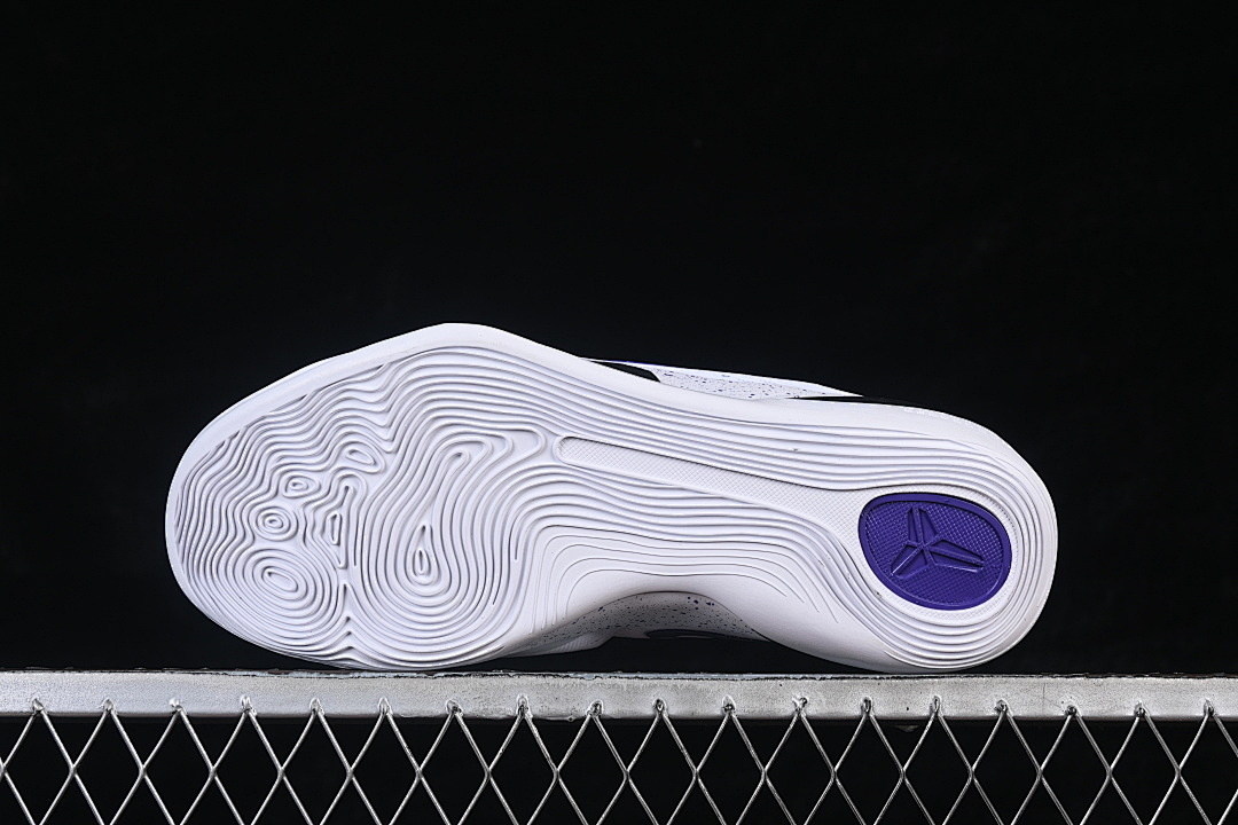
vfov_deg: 18.2
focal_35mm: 75
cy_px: 412
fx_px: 2579
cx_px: 619
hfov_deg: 27.0
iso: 160
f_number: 8
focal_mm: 50
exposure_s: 1/100
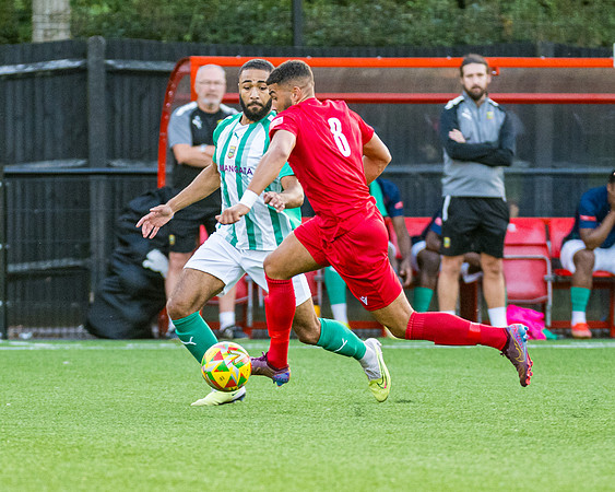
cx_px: 245
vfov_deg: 2.5
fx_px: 11171
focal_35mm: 614
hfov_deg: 3.2
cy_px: 249
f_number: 2.8
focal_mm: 210
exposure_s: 1/800
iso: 1250
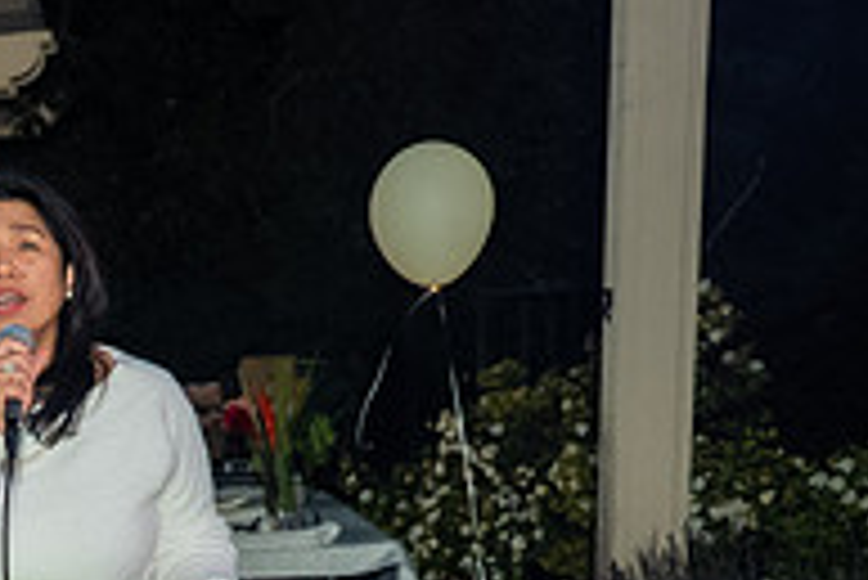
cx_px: -378
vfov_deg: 18.1
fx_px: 1737
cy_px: 681
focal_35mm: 72
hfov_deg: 23.4
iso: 1000
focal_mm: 24
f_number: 2.8
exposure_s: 1/160
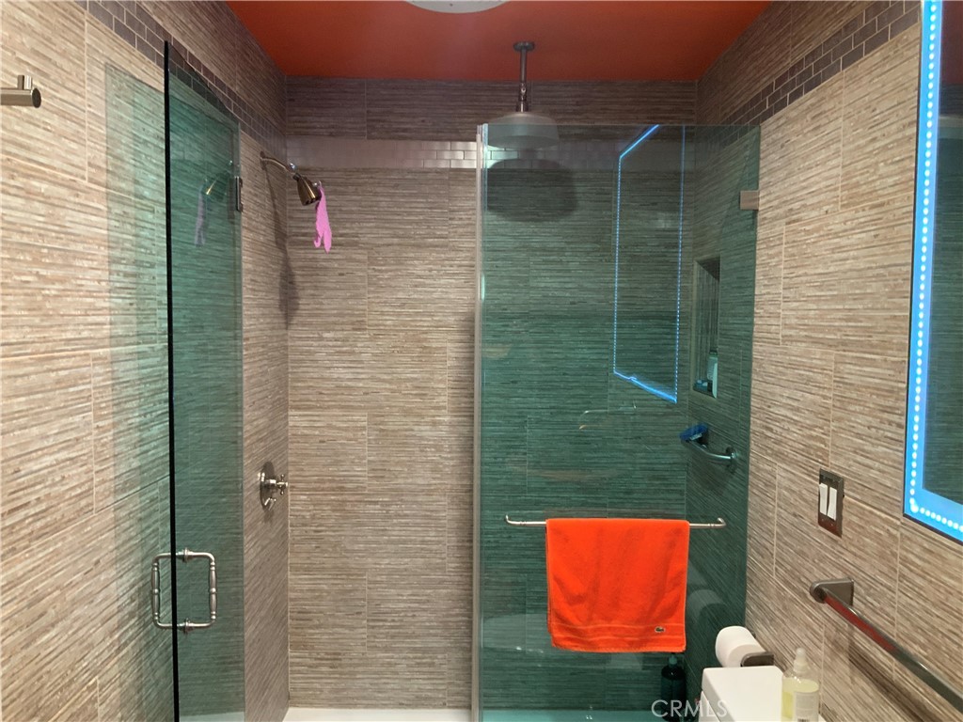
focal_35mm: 29
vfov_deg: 48.2
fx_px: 807
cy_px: 361
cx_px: 482
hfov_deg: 61.7
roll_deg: -0.8
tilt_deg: -2.8
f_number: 1.8
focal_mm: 3
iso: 200
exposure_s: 1/60
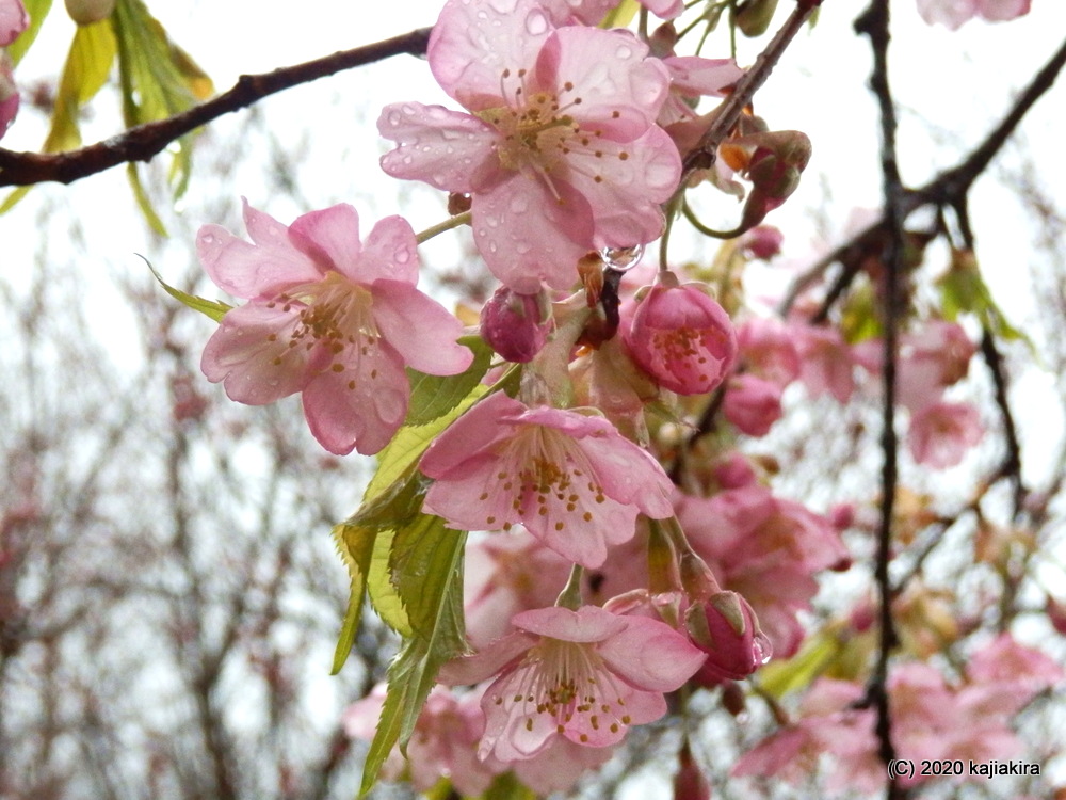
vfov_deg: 22.3
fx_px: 2032
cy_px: 400
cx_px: 533
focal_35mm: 66
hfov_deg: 29.4
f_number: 4.4
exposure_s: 1/160
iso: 1000
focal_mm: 11.9
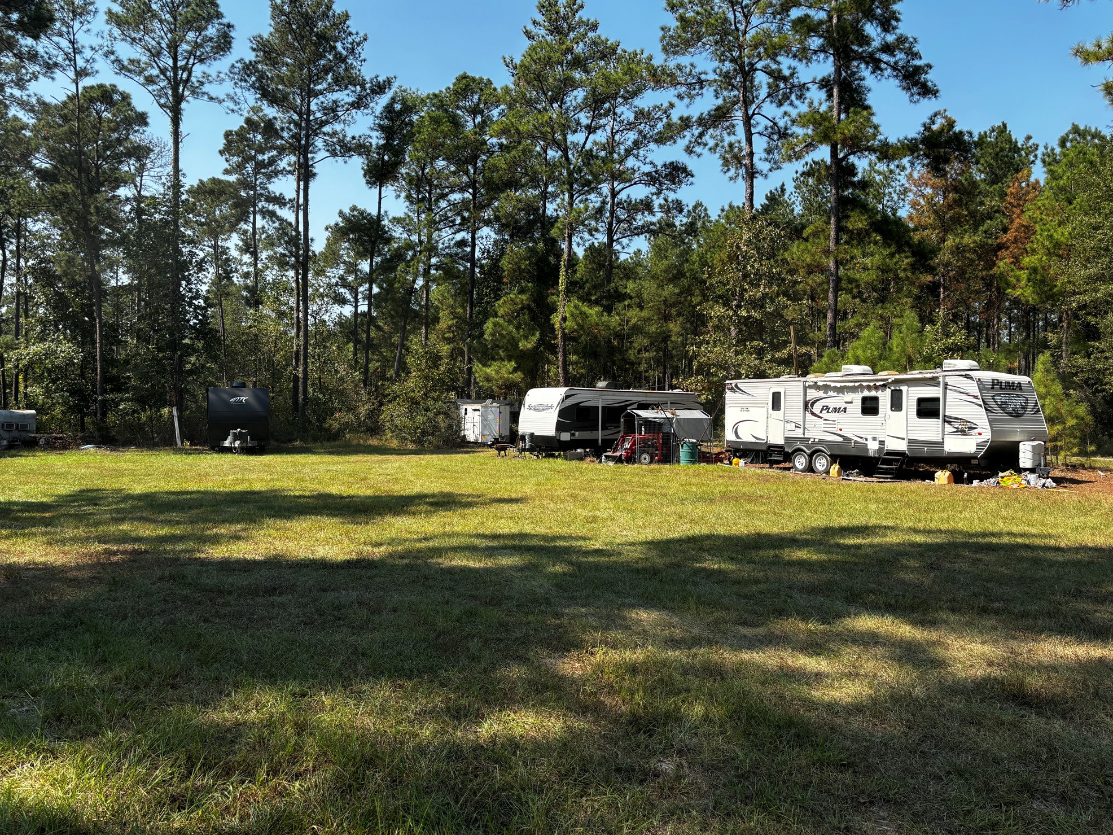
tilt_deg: -0.7
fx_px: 868
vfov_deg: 51.4
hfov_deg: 65.3
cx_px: 555
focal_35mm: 27
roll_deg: -1.1
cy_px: 417
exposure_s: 1/1543
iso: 50
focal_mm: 5.96
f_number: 1.6
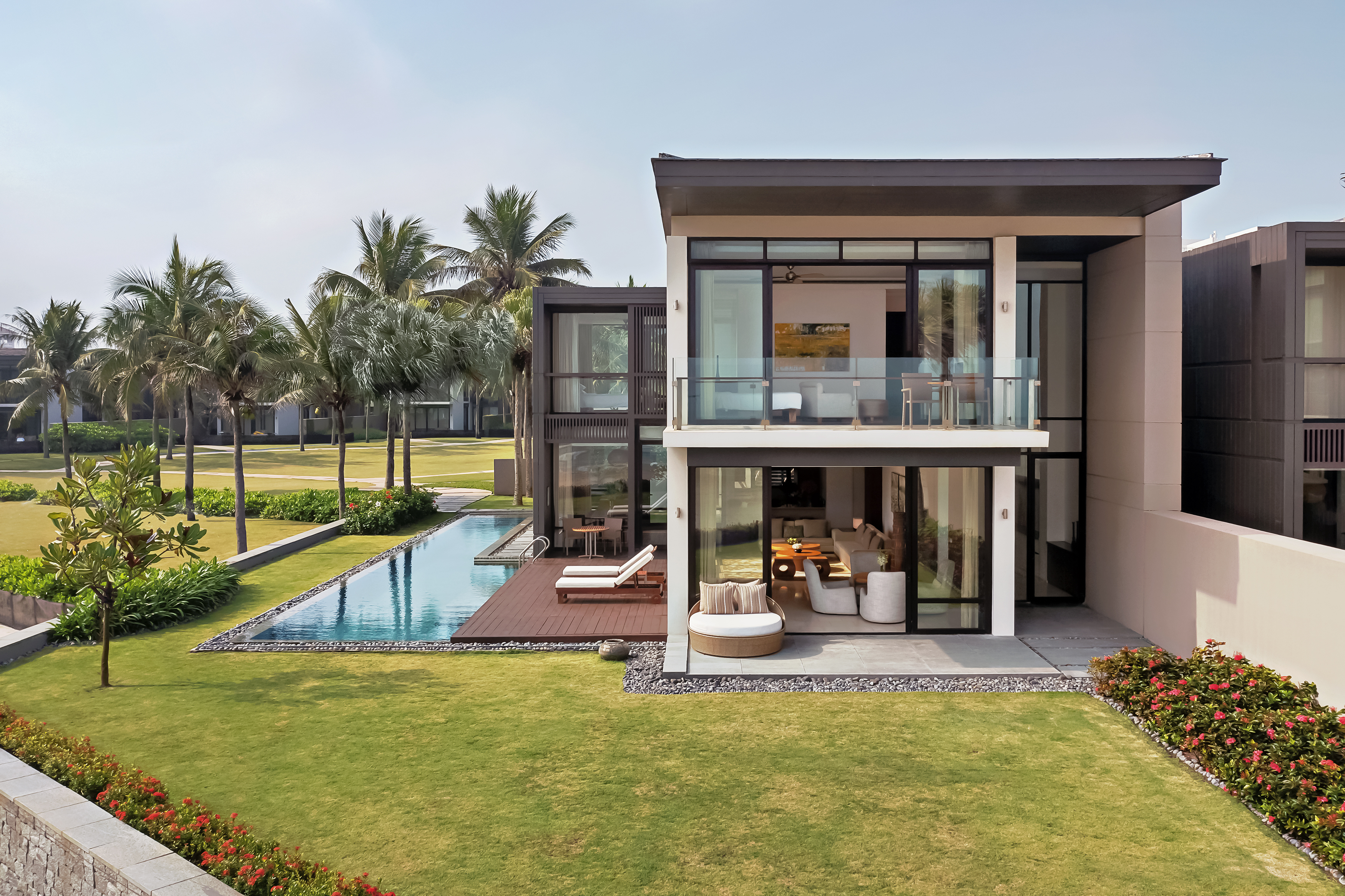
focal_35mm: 28
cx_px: 672
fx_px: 1046
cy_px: 448
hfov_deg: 65.5
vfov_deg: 46.4
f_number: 5.6
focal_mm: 10.26
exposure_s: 1/500
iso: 100
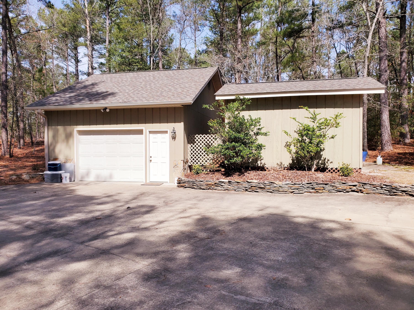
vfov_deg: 53.1
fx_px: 311
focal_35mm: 26
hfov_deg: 67.3
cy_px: 155
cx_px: 207
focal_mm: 4.3
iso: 50
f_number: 2.4
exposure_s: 1/2037
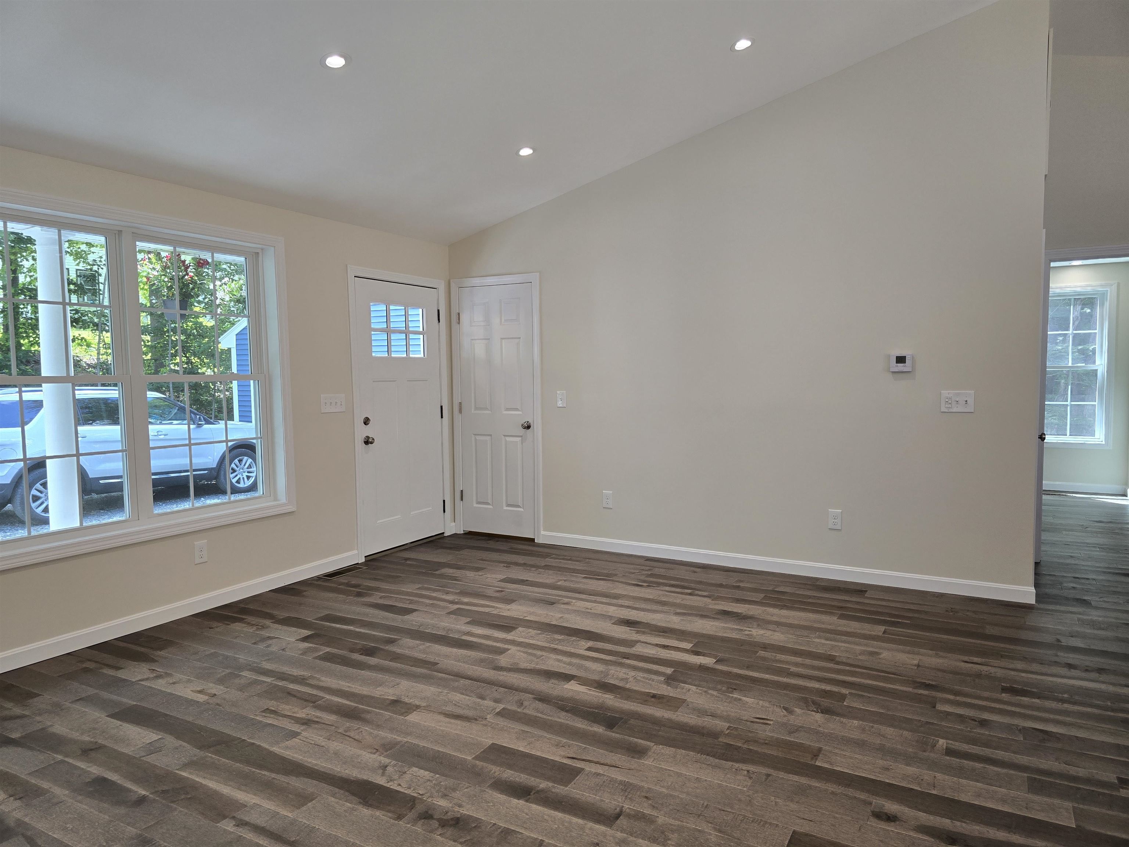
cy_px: 424
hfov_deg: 73.9
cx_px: 564
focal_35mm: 23
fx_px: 750
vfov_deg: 58.9
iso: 100
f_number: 1.7
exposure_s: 1/120
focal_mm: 6.3
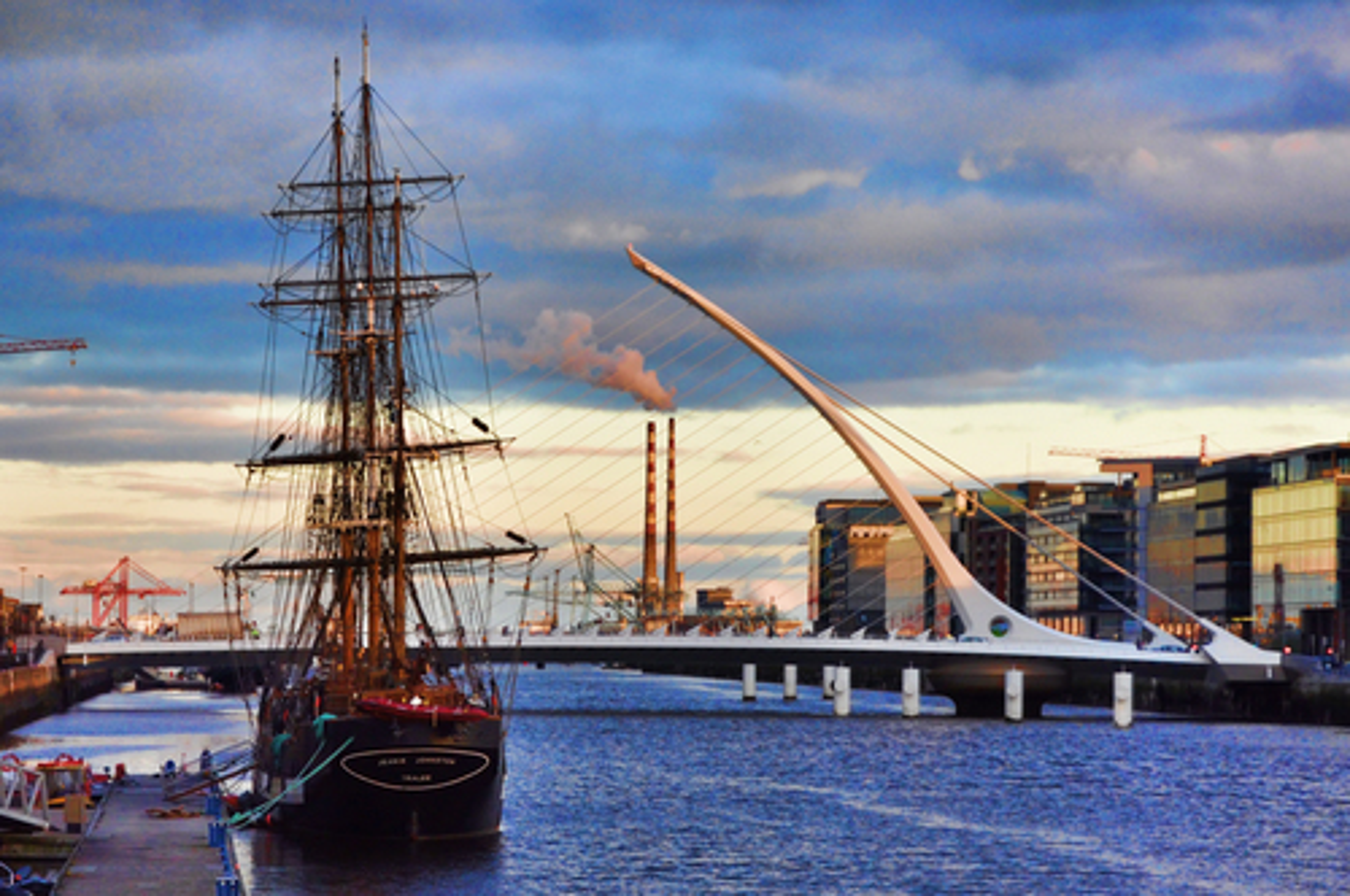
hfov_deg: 19.5
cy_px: 448
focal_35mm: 105
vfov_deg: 13.0
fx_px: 3932
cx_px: 675
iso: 500
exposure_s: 1/750
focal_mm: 70
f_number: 4
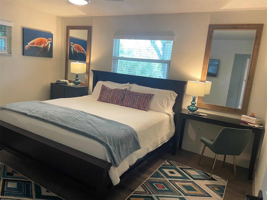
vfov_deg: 53.1
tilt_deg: -9.3
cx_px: 134
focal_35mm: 26
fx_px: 201
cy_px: 100
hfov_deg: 67.3
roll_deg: -5.2
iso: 250
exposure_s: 1/60
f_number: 1.6
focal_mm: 4.2
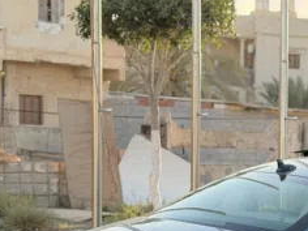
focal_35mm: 130
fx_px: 1157
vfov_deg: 11.2
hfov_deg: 14.6
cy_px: 269
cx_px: 393
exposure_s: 1/402
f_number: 1.78
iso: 80
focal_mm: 6.76
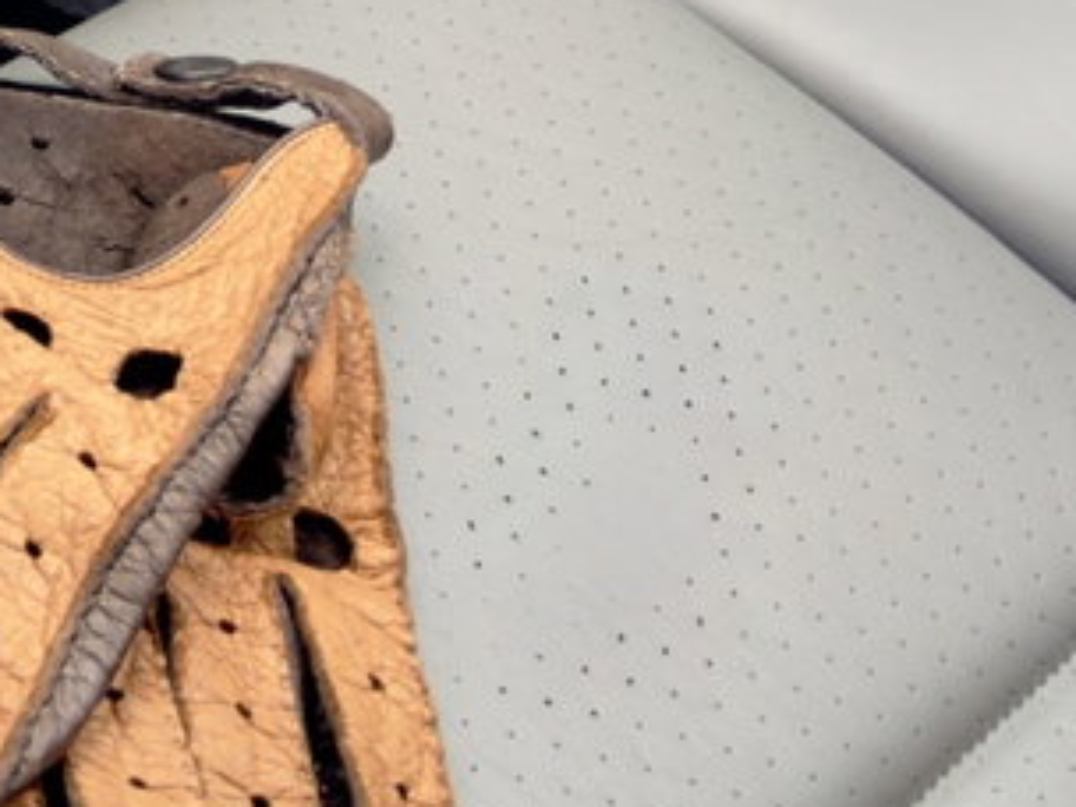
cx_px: -595
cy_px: -446
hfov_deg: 15.3
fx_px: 3668
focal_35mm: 118
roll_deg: +0.3
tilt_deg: -26.8
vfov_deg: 11.9
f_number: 1.78
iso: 125
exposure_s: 1/122
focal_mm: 6.76
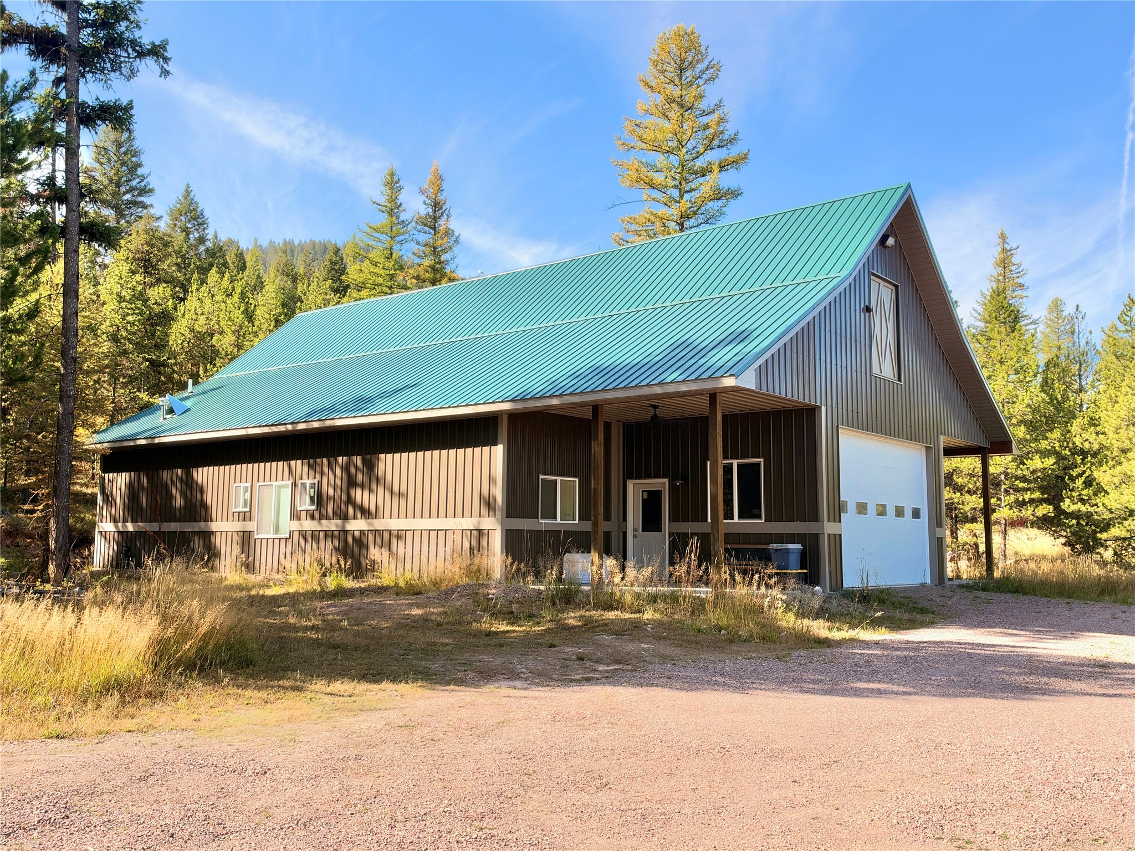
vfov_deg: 45.4
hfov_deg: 58.4
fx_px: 1016
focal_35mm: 31
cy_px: 426
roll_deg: -0.4
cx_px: 568
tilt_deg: +7.1
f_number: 1.8
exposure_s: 1/2146
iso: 64
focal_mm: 6.93
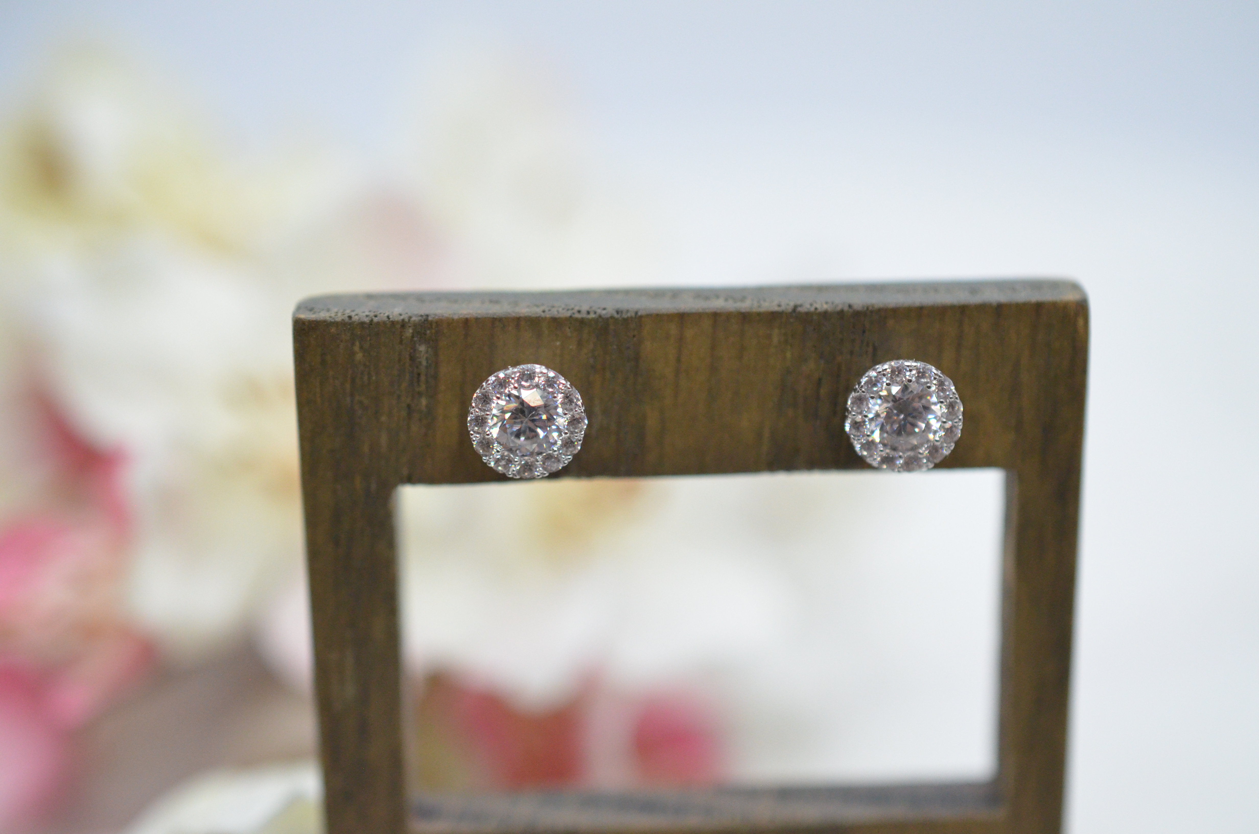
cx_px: 630
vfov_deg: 22.5
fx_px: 2094
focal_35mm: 60
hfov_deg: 33.5
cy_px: 417
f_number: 4
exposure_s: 1/1600
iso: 2500
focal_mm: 40
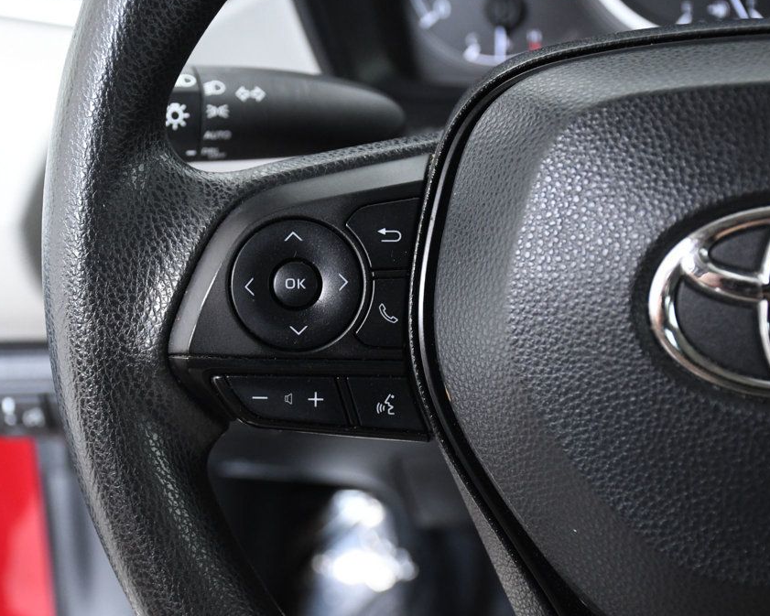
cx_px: 328
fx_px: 1641
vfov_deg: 21.3
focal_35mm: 72
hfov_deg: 26.4
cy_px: 306
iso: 2500
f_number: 5
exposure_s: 1/125
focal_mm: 42
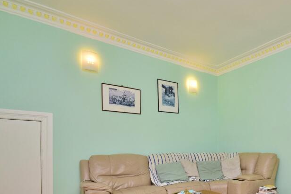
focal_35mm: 25
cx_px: 227
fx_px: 202
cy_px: 151
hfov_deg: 65.9
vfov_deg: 48.8
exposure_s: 1/100
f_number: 10
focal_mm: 10
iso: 800
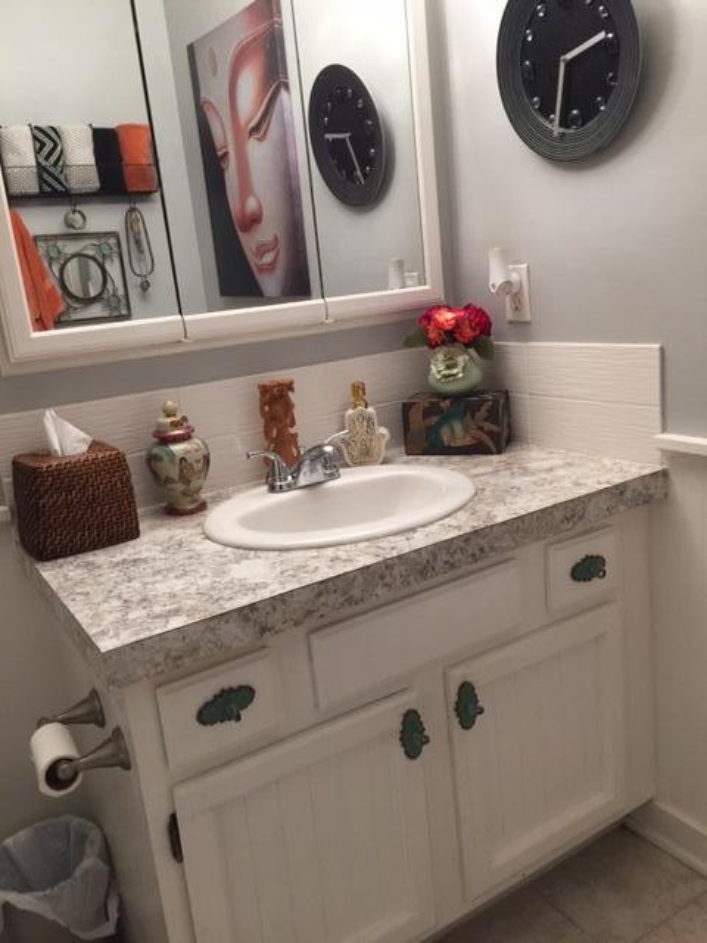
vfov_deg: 61.7
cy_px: 472
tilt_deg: -13.5
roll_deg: +5.7
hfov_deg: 48.2
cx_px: 354
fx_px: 790
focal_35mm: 29
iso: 64
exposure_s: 1/15
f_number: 2.2
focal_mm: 4.15
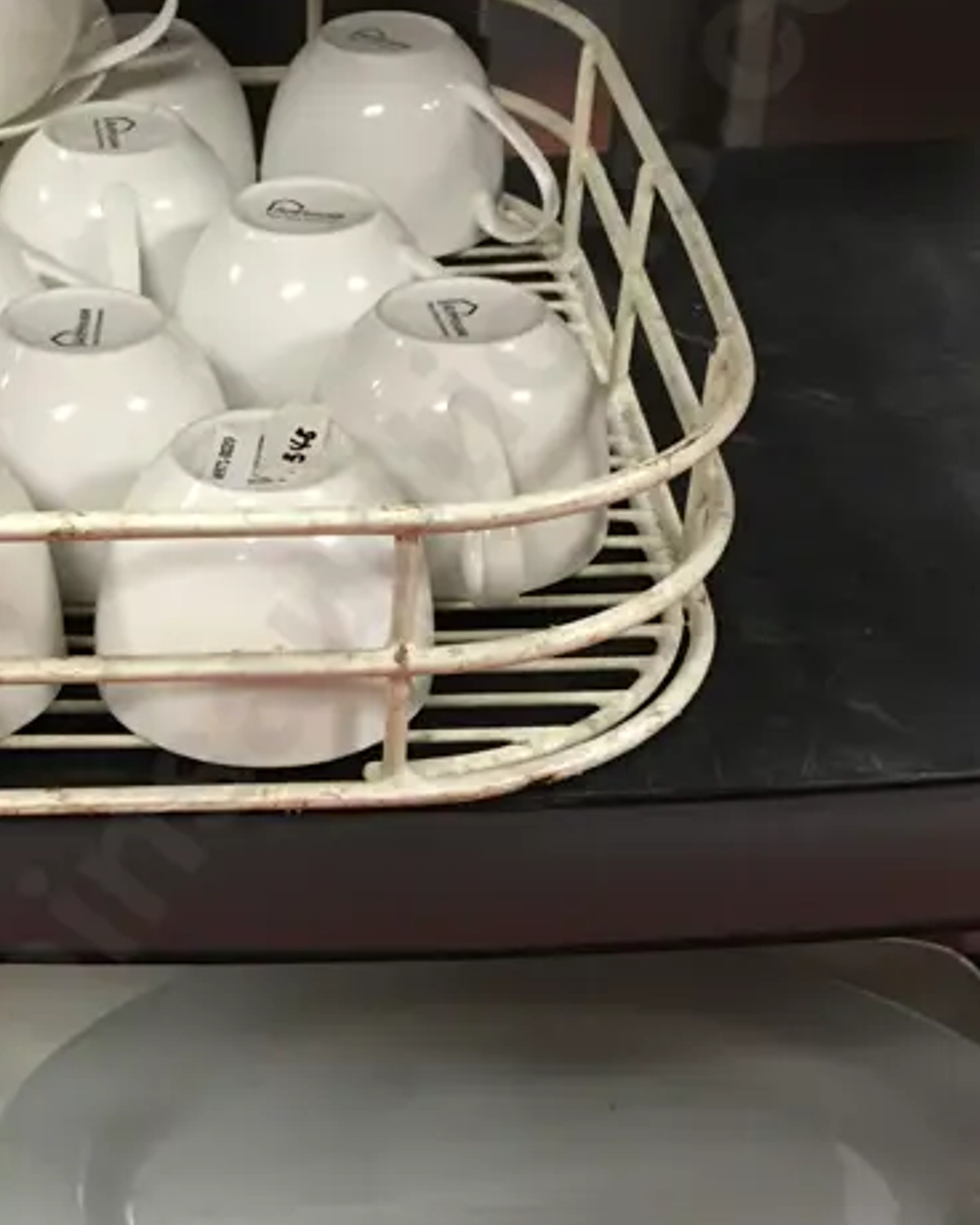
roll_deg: +1.0
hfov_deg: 23.8
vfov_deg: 29.8
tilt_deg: -34.0
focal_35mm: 63
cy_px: 807
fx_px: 2284
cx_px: 181
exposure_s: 1/17
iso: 100
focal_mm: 4.15
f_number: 2.2
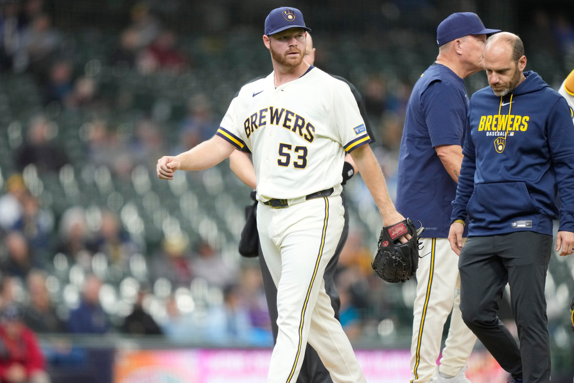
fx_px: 7302
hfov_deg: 4.5
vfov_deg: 3.0
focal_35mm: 458
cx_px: 277
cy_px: 215
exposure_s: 1/1600
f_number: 2.8
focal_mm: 400
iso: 2500
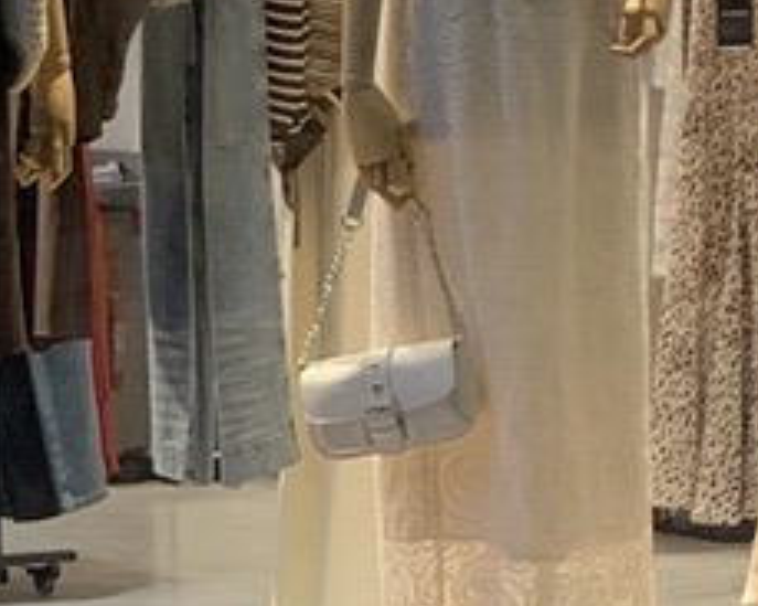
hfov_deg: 8.7
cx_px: 60
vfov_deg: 6.8
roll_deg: +0.5
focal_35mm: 222
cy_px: 1046
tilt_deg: -12.5
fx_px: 4978
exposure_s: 1/50
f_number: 1.8
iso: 64
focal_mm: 4.25
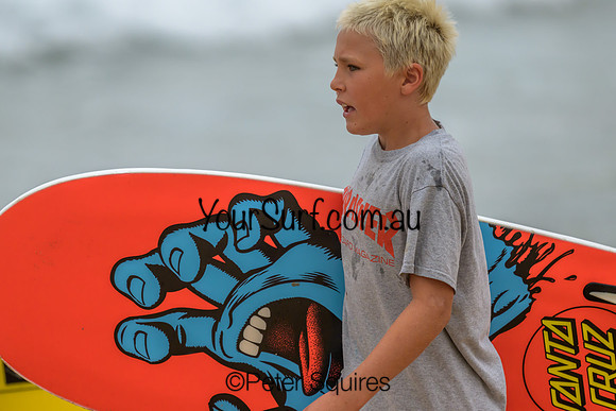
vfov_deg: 1.7
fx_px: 13876
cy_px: 208
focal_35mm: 811
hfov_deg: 2.5
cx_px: 312
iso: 2200
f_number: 6.3
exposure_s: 1/2500
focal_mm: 800
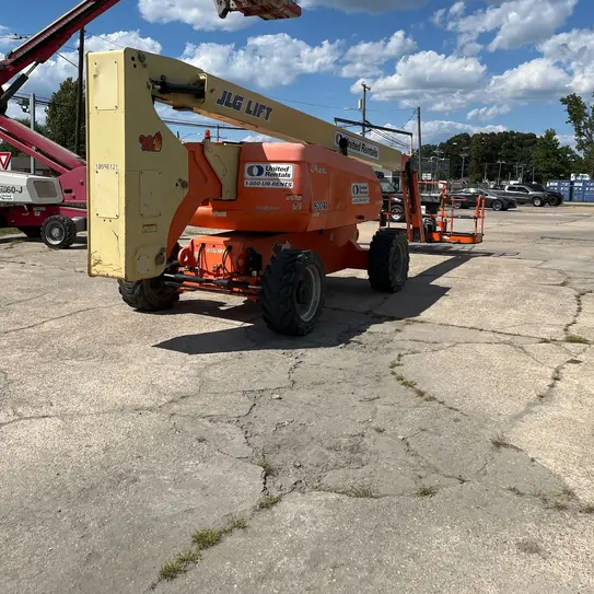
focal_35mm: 31
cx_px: 300
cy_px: 215
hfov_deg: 52.5
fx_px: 602
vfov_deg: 51.9
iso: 50
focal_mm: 5.1
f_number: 1.6
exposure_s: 1/6173
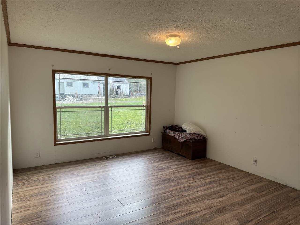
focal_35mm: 24
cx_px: 150
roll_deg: -1.1
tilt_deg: -6.7
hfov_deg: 71.6
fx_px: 208
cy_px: 112
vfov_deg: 56.8
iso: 100
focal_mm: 6.76
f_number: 1.78
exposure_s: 1/120
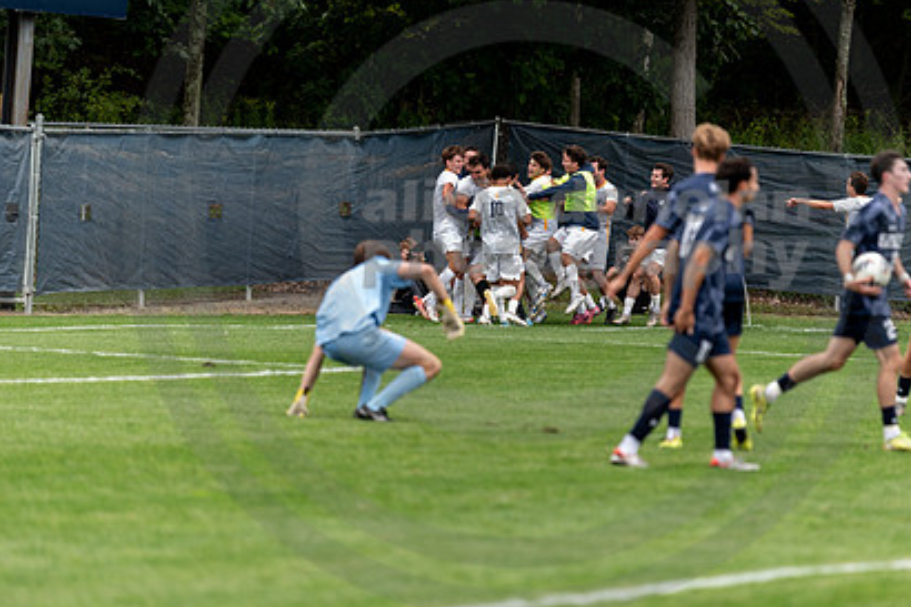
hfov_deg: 7.2
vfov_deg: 4.8
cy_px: 226
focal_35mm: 286
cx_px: 518
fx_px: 7234
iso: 320
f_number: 2.8
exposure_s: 1/320
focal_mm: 200
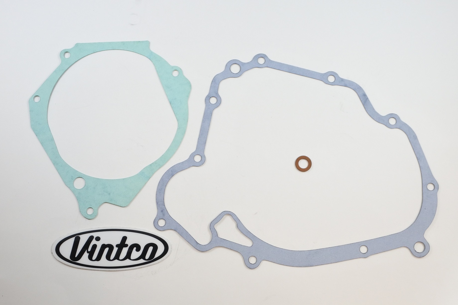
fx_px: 407
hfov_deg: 58.7
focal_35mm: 32
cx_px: 229
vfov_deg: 41.1
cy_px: 152
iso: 400
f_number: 3.8
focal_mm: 12.1
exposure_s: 1/125
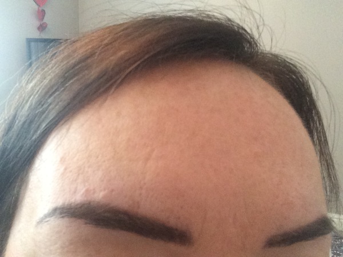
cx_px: 172
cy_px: 128
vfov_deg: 45.4
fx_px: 307
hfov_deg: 58.4
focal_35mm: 31
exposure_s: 1/20
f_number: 2.4
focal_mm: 2.15
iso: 400
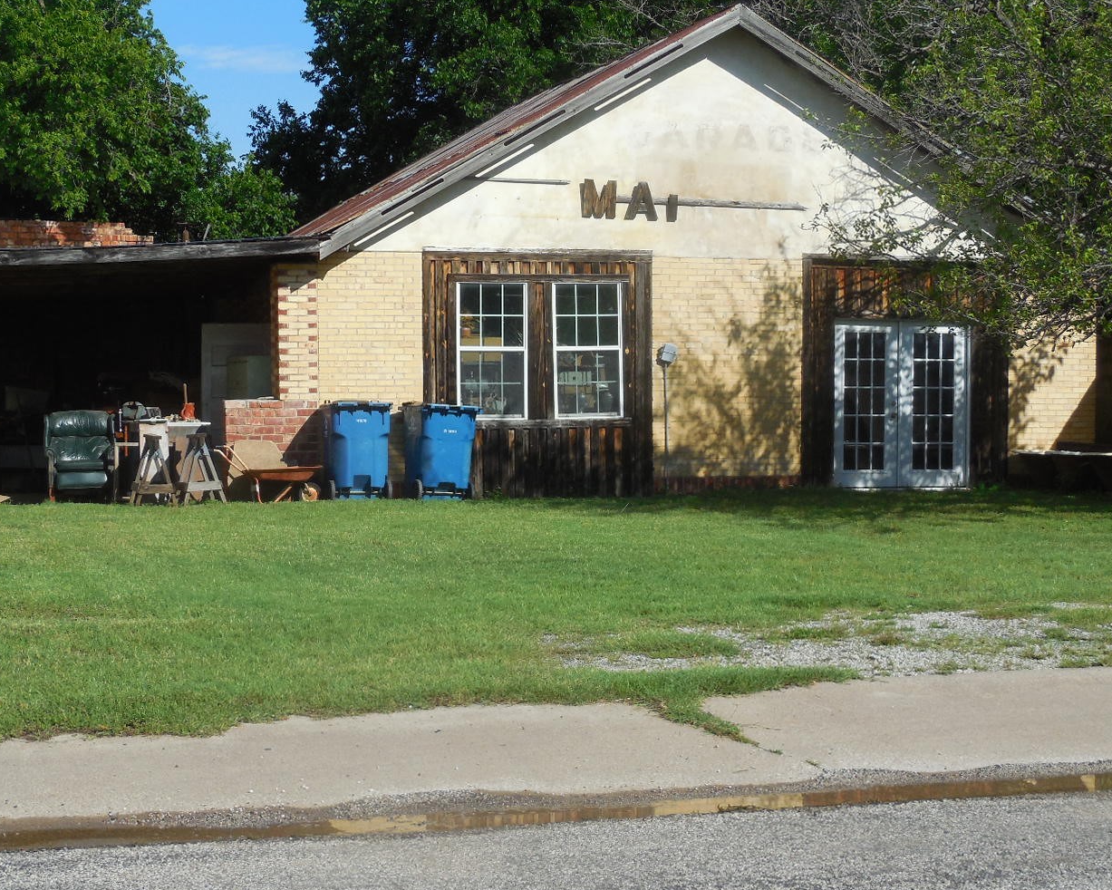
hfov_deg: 22.7
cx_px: 582
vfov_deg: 18.3
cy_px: 496
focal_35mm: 84
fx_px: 2765
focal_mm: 10.9
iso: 125
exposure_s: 1/1250
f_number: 4.2
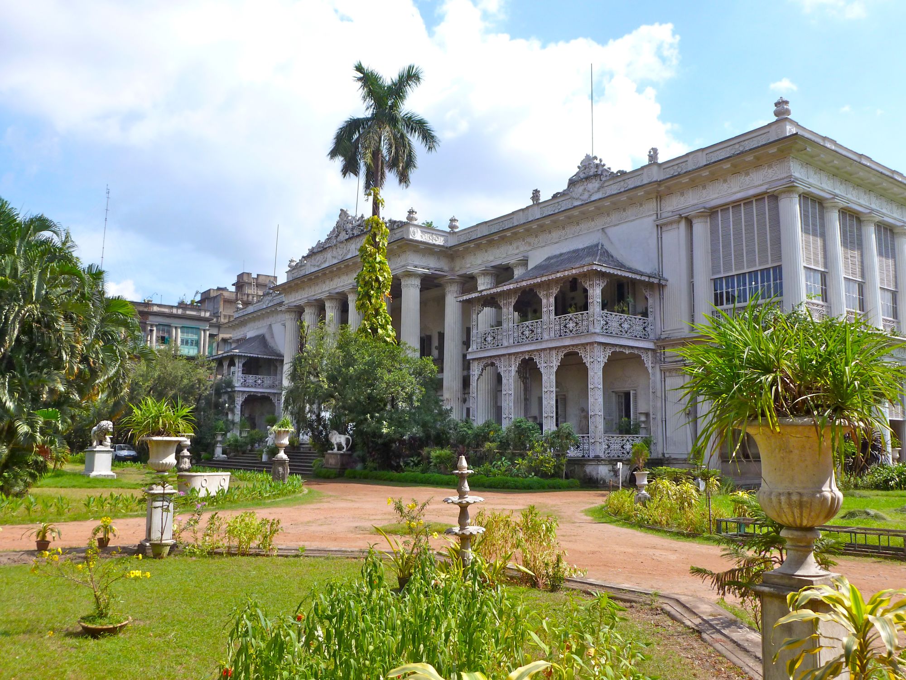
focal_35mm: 28
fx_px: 733
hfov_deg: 63.4
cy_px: 340
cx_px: 453
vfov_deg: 49.7
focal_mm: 5
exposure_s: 1/500
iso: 100
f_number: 4
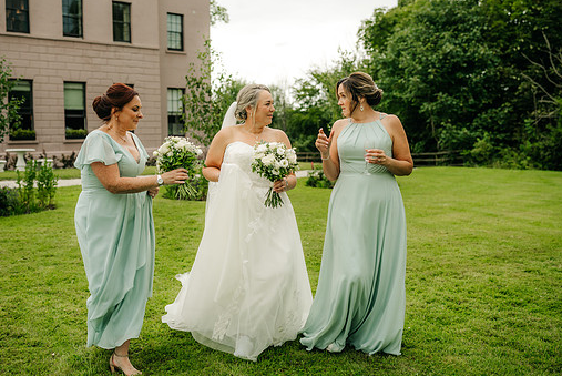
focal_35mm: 40
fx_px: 625
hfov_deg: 48.3
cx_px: 251
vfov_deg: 33.5
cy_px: 175
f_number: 2.2
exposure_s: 1/640
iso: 100
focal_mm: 35
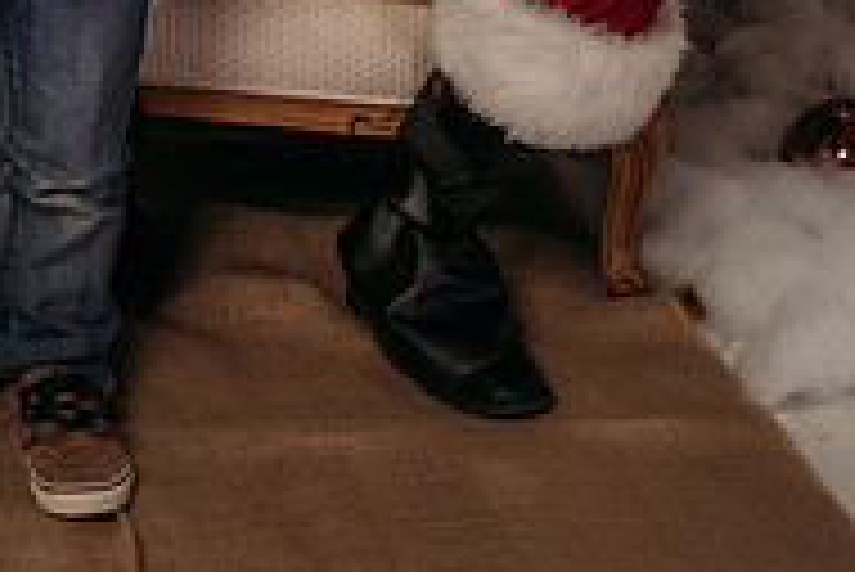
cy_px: -271
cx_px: 78
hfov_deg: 17.8
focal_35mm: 113
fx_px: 2686
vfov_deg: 11.7
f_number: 6.3
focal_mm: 35
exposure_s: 1/100
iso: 100
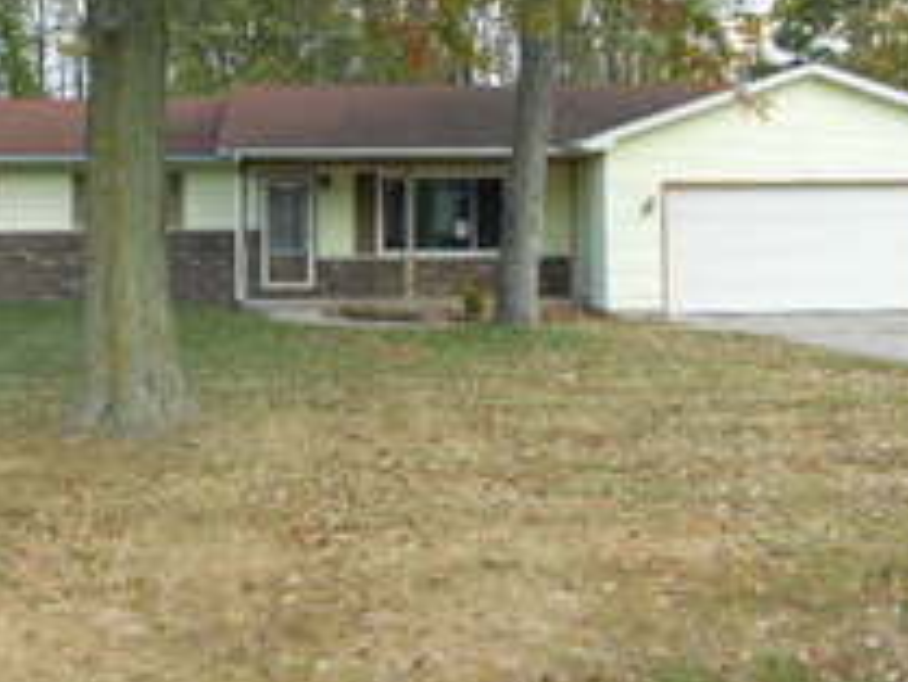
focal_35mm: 48
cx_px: 395
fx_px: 1260
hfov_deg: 39.6
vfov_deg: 30.0
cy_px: 204
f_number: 3.4
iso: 80
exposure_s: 1/80
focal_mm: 5.1
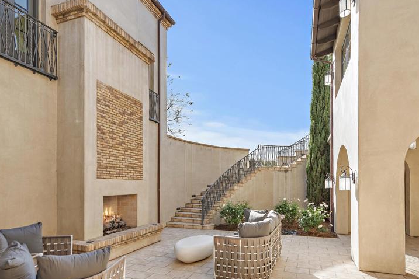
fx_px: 233
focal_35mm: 20
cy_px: 186
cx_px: 220
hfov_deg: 83.9
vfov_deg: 60.5
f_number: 7.1
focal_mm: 14
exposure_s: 1/320
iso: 160
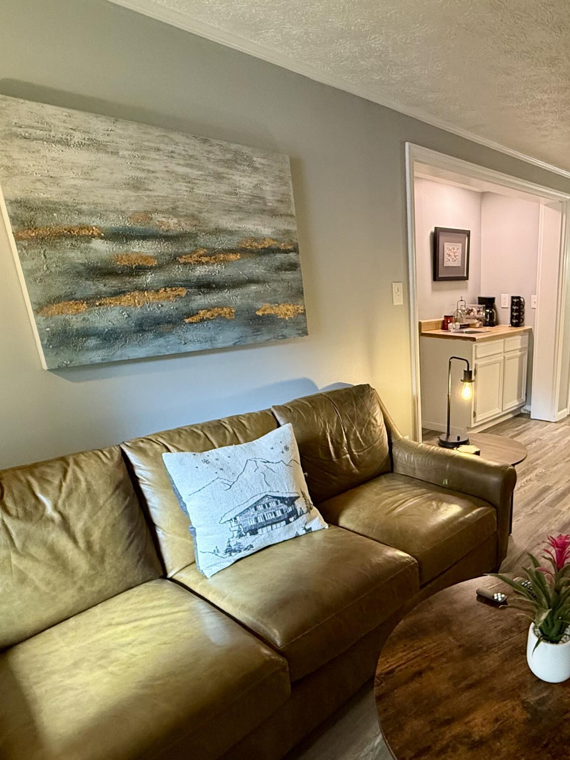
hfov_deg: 54.7
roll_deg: +0.9
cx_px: 459
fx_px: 505
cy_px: 435
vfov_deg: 73.5
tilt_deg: -17.1
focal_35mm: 23
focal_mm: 2.22
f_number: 2.2
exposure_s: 1/60
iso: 400
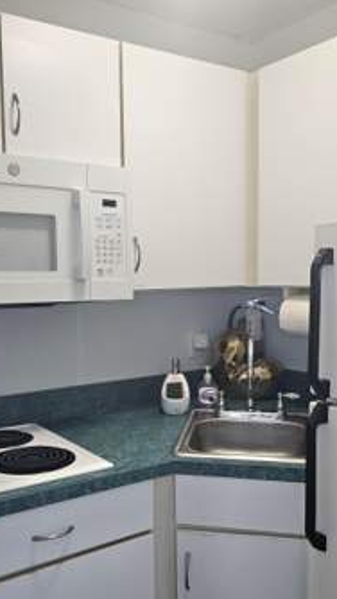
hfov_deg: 32.8
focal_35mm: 36
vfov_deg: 55.2
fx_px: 572
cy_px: 320
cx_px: 149
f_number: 1.7
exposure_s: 1/120
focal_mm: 6.3
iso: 200
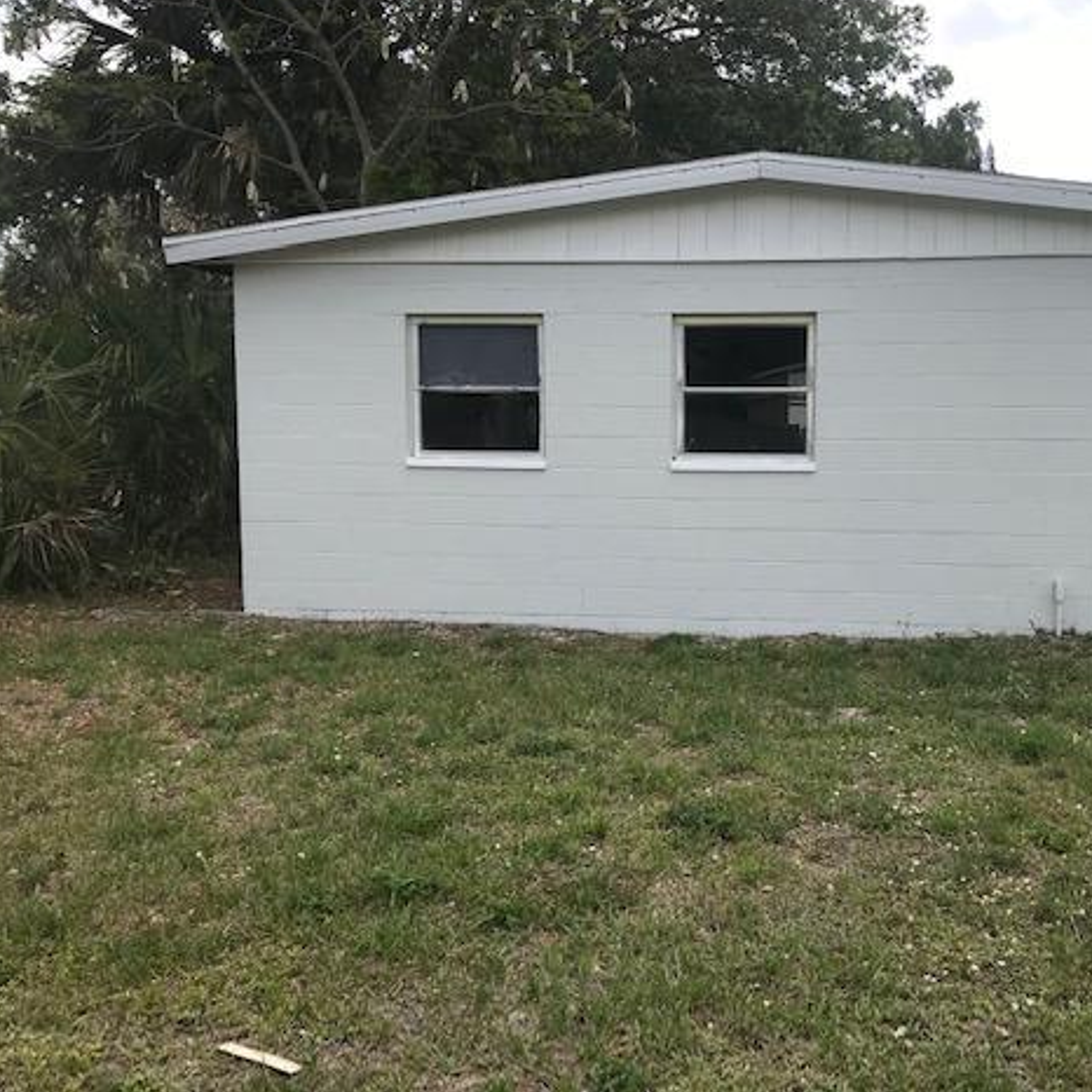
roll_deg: -0.1
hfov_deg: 47.7
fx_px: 1213
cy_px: 532
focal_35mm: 34
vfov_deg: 48.4
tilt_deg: -5.2
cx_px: 729
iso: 20
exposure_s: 1/1451
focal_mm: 3.99
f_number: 1.8
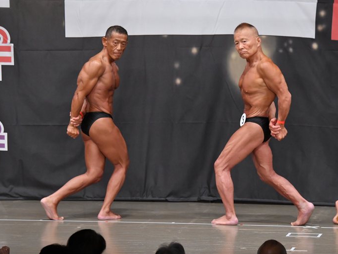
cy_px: 127
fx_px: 2549
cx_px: 165
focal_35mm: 261
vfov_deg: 5.7
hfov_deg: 7.6
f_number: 5.6
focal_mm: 160
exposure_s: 1/400
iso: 5000
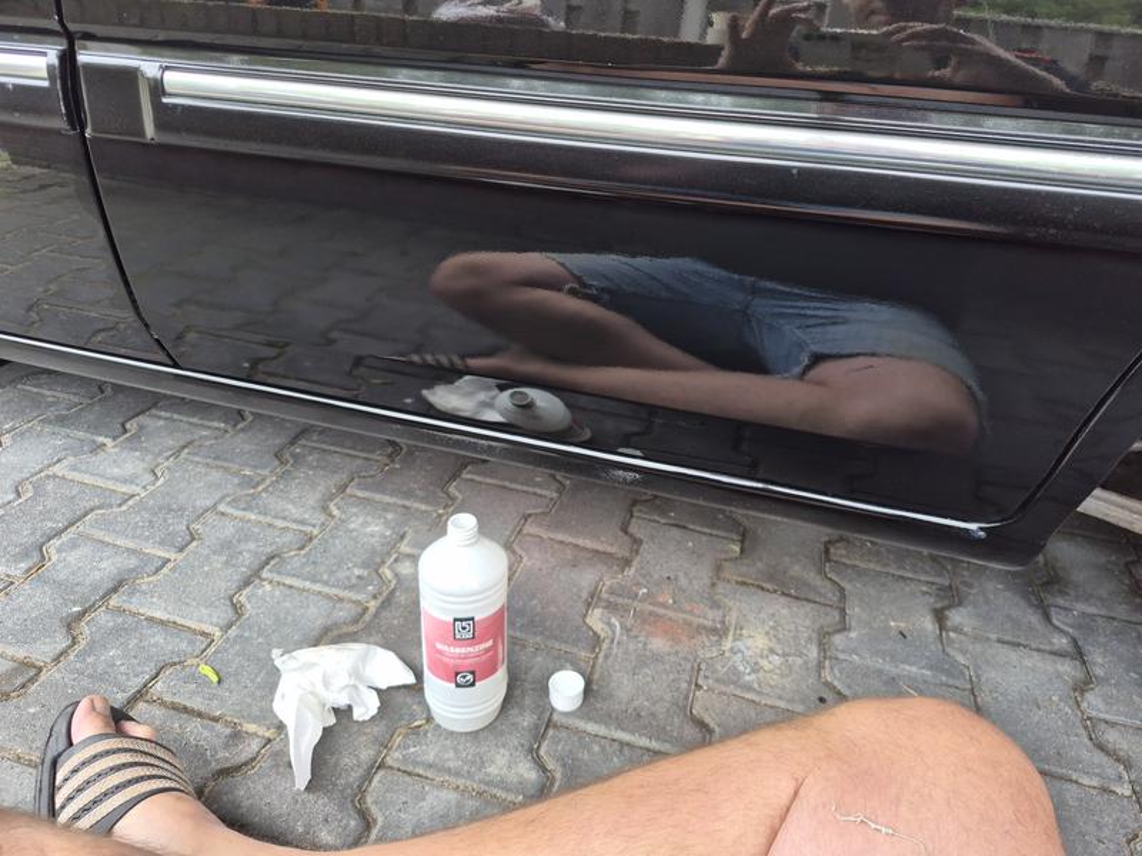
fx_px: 759
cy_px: 428
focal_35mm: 23
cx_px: 571
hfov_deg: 73.9
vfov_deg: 58.9
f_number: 1.8
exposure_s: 1/180
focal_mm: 5.4
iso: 32
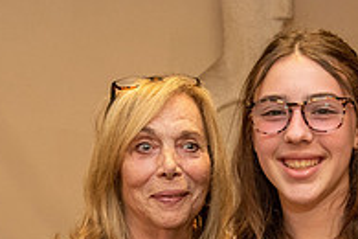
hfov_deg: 18.0
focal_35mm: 113
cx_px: 255
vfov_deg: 11.8
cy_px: 295
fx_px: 1124
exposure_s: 1/125
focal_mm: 38
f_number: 5.6
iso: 1600
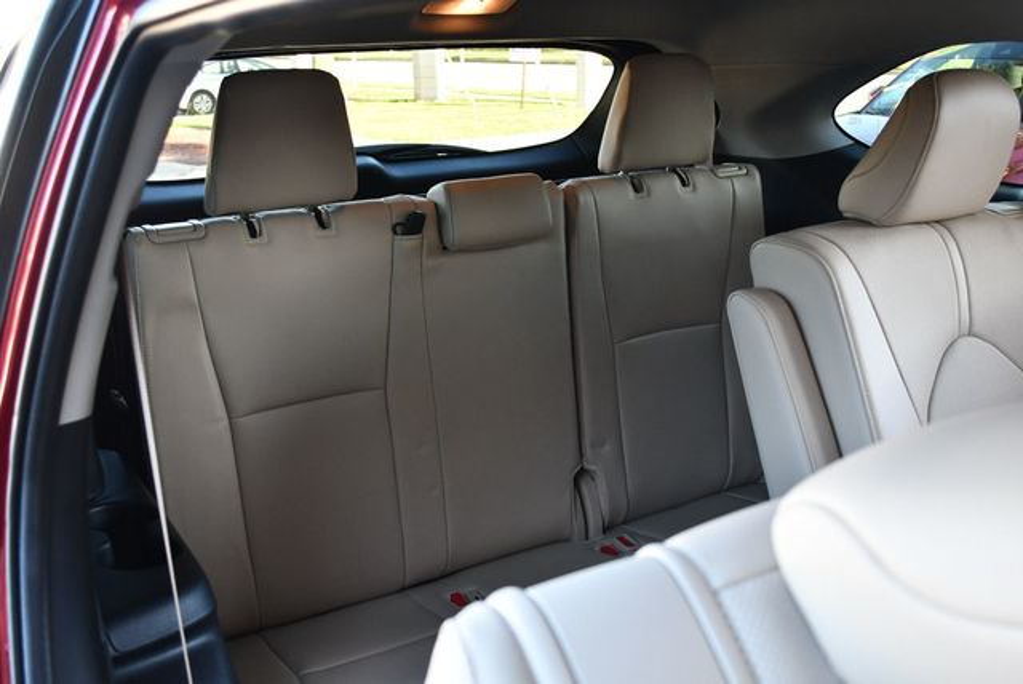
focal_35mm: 36
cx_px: 512
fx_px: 1024
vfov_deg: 36.9
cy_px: 342
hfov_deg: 53.1
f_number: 3.5
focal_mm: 18
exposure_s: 1/250
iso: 800
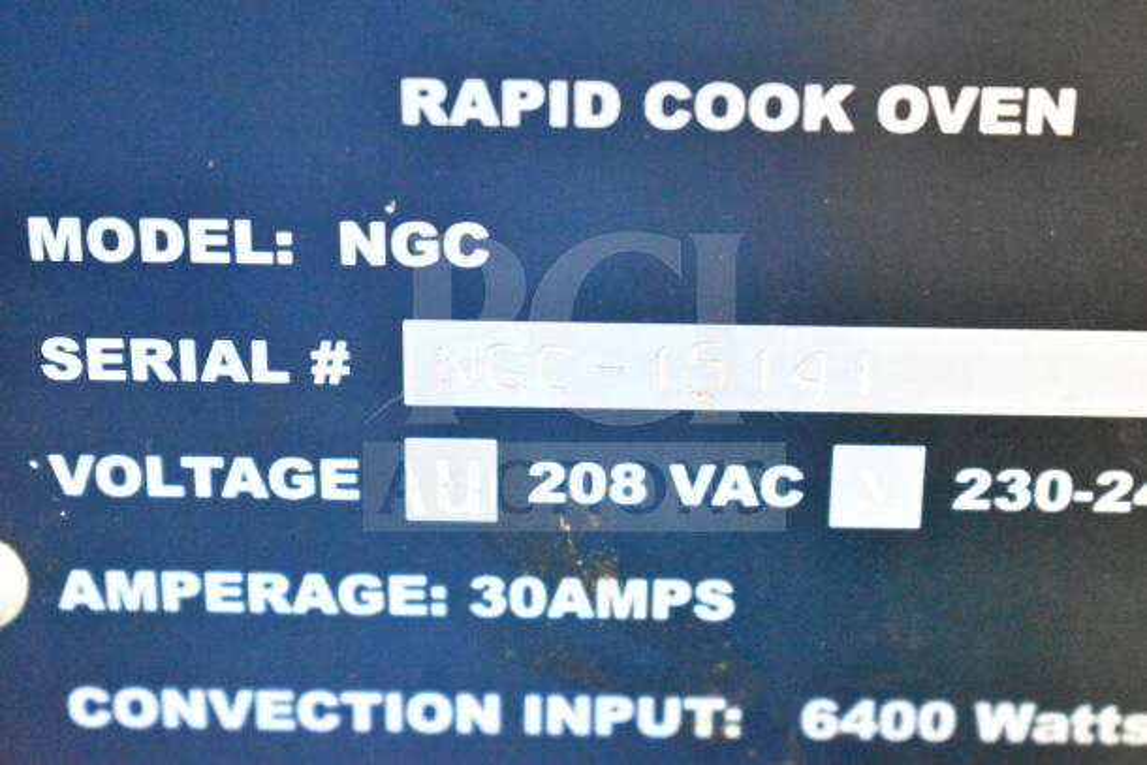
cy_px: 382
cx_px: 574
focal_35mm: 82
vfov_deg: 16.6
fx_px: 2629
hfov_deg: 24.6
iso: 25600
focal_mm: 55
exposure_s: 1/80
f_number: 5.6
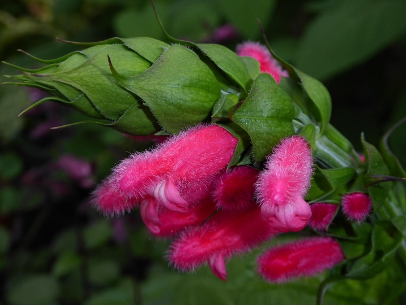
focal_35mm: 61
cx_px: 203
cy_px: 152
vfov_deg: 24.0
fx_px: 715
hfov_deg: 31.7
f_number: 4.3
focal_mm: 10.9
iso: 100
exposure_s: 1/60
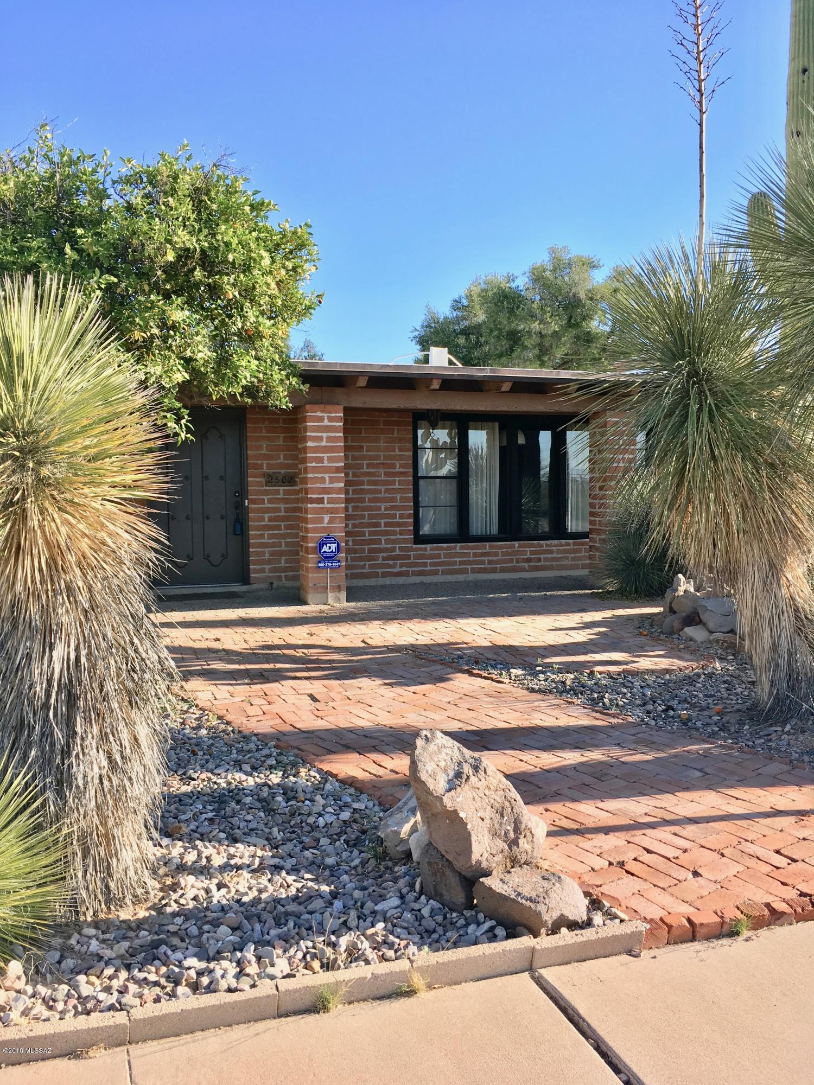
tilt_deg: -1.9
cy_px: 542
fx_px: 909
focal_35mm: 29
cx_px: 407
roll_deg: +1.3
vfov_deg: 61.7
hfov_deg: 48.2
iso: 25
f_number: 2.2
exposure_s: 1/663
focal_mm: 4.15
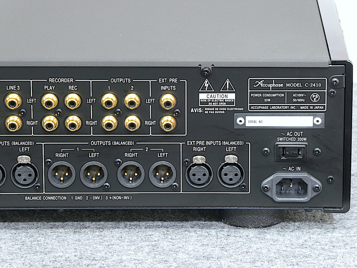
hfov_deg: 9.9
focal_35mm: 200
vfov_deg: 7.4
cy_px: 134
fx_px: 2063
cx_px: 178
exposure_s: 1/1.3
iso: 200
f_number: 5.6
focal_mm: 35.8
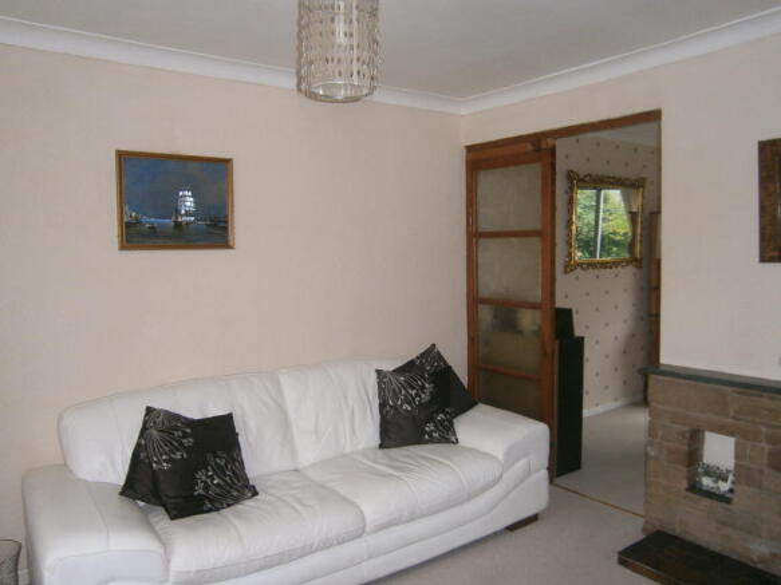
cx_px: 390
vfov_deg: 53.0
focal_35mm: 26
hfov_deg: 67.3
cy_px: 292
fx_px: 586
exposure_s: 1/30
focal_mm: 4.7
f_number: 2.8
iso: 125
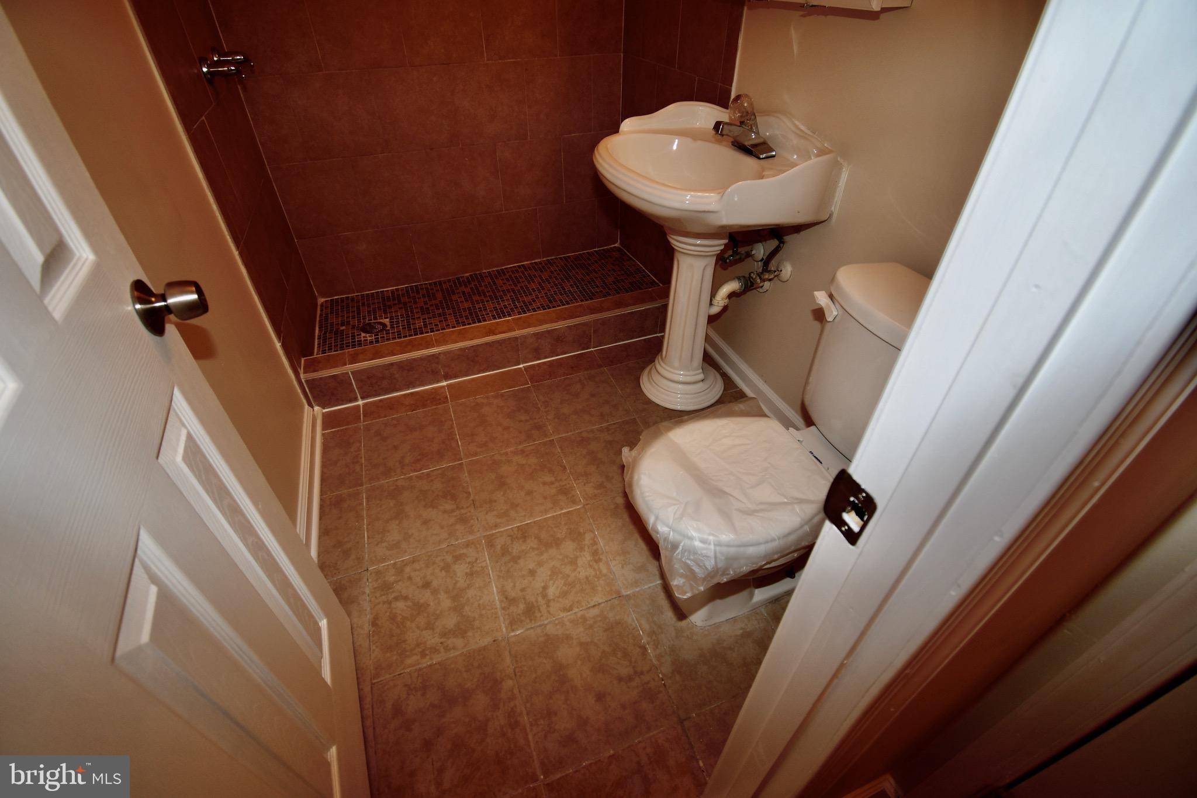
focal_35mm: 15
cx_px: 598
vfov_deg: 77.3
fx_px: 499
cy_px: 399
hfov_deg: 100.4
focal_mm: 10
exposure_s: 1/60
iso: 200
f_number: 4.5
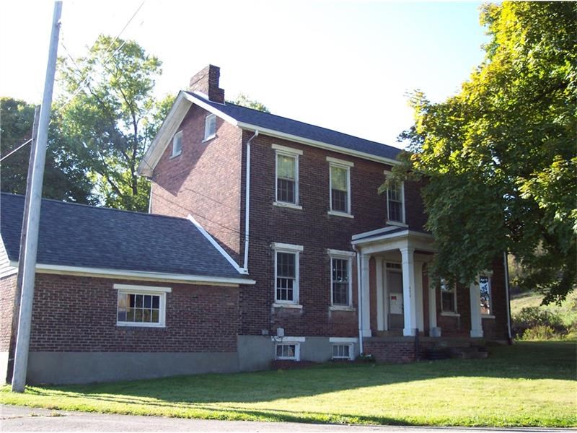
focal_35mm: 38
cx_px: 288
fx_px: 633
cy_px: 216
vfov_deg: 37.7
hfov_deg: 49.0
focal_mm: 8
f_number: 2.8
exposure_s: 1/350
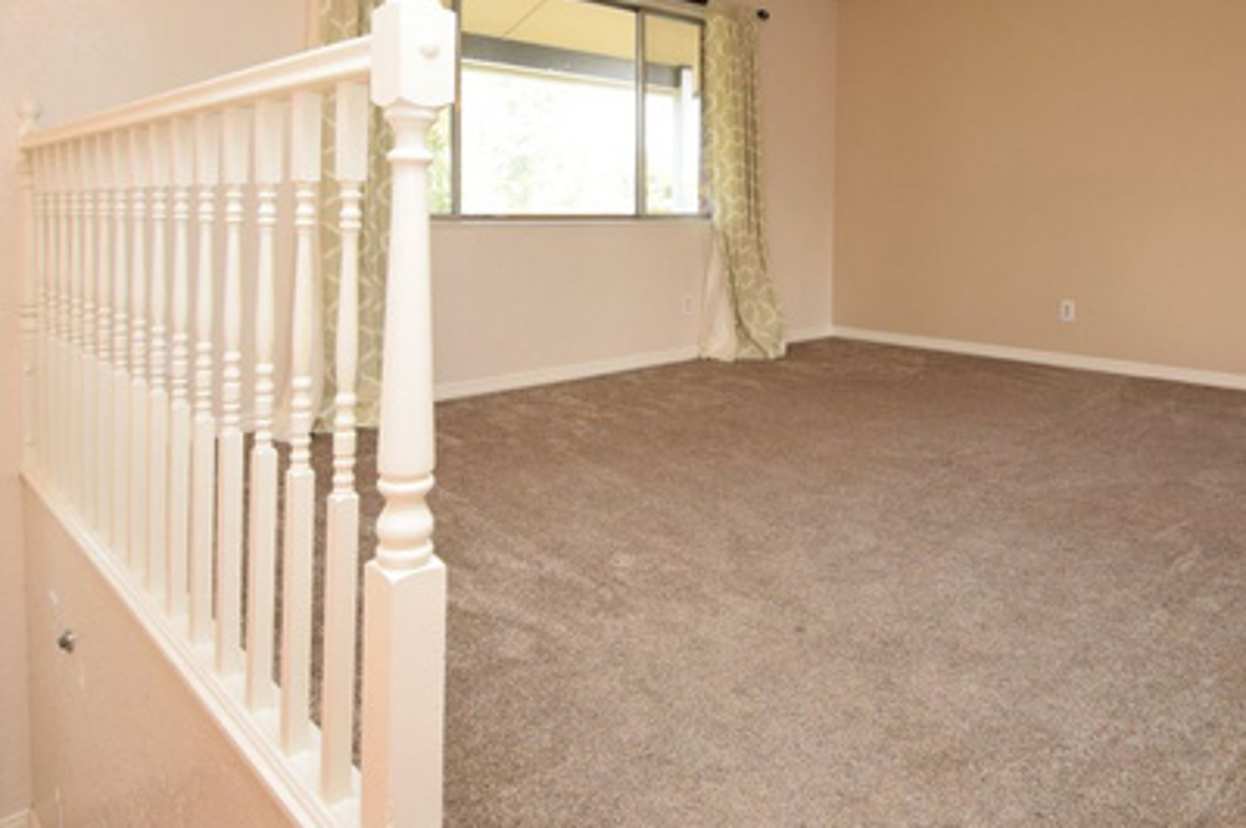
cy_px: 209
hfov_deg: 73.8
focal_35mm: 24
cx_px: 648
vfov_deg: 50.9
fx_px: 830
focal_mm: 10
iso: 800
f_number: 5
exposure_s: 1/100
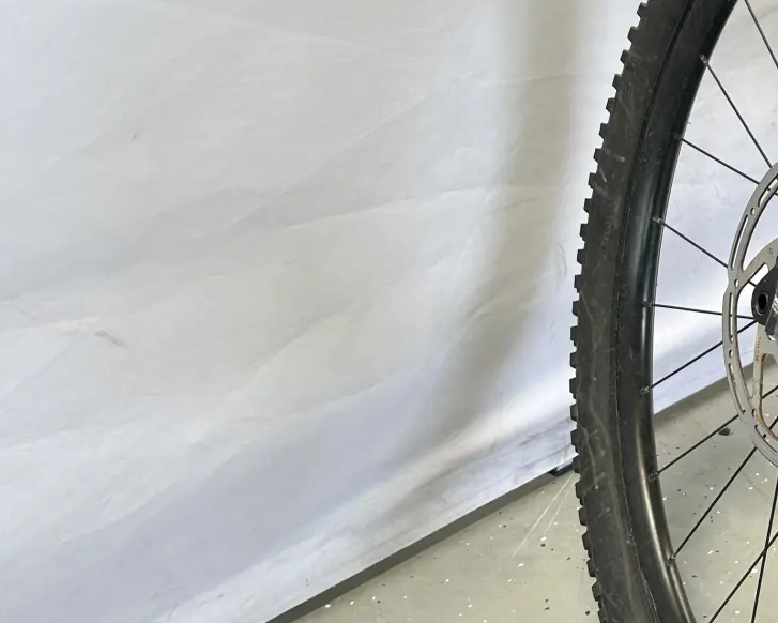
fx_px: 1543
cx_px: 949
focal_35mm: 67
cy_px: 210
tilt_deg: -25.3
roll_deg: +0.3
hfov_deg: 25.3
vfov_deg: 22.7
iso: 40
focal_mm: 5.7
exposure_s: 1/161
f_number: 1.5
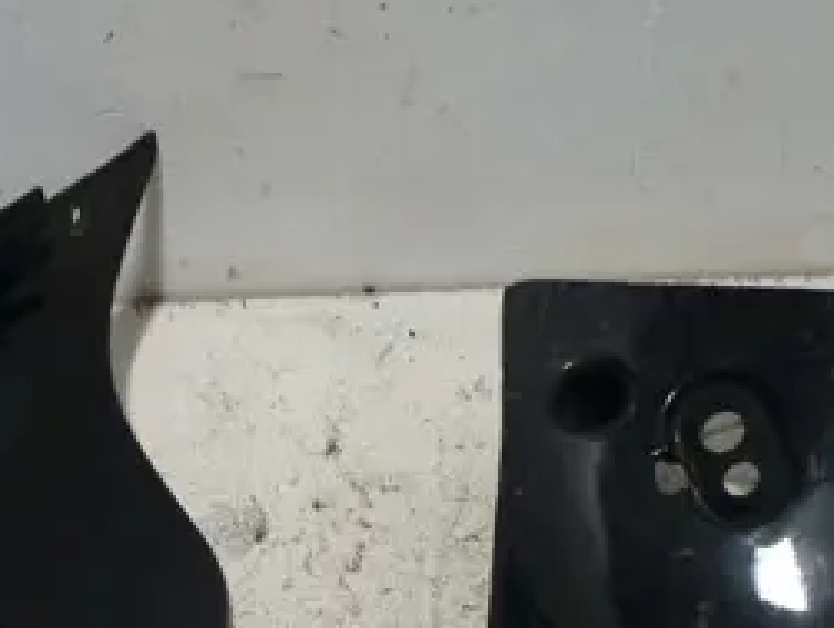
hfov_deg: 30.6
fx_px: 1520
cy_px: 548
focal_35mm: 63
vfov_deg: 22.8
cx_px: 322
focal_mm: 5.5
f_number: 2.8
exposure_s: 1/40
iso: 80
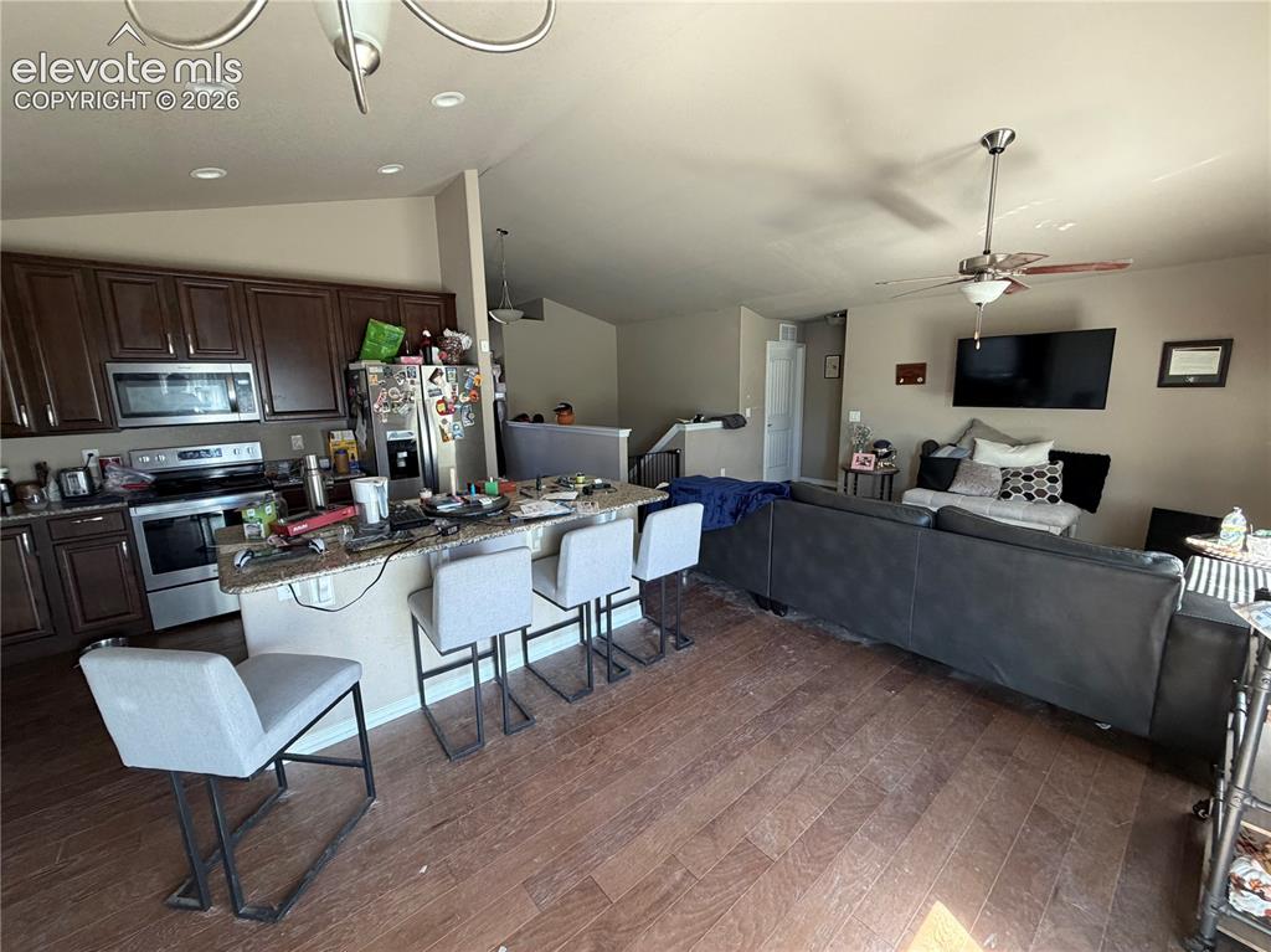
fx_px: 514
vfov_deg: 85.6
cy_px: 476
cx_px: 636
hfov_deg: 102.1
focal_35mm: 14
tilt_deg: -10.6
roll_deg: +0.9
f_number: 2.2
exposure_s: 1/71
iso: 320
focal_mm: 2.22
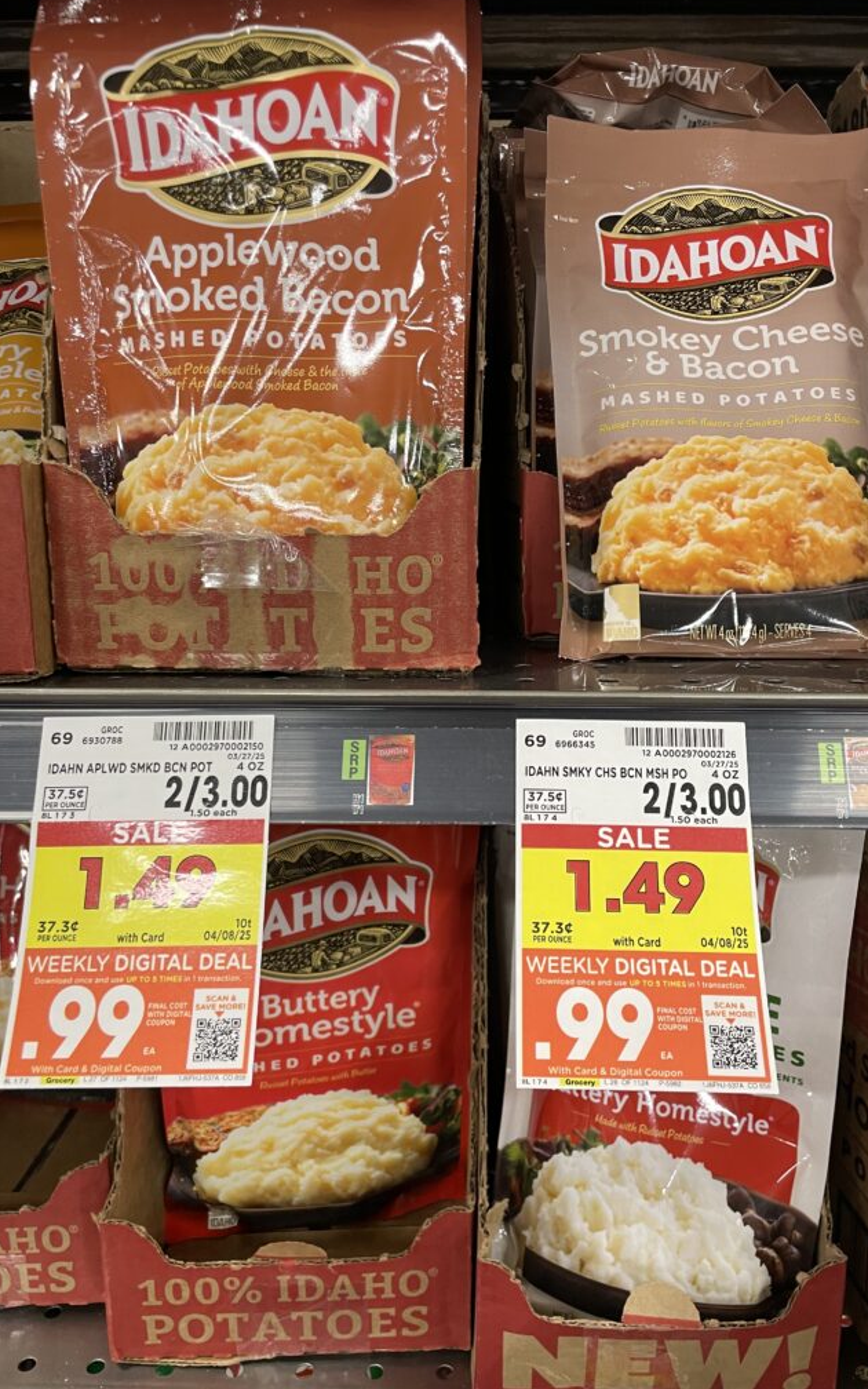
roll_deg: -1.0
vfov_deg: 66.5
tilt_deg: -15.5
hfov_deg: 44.5
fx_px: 1060
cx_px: 482
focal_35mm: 28
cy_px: 685
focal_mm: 4.2
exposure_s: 1/60
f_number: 1.6
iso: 100
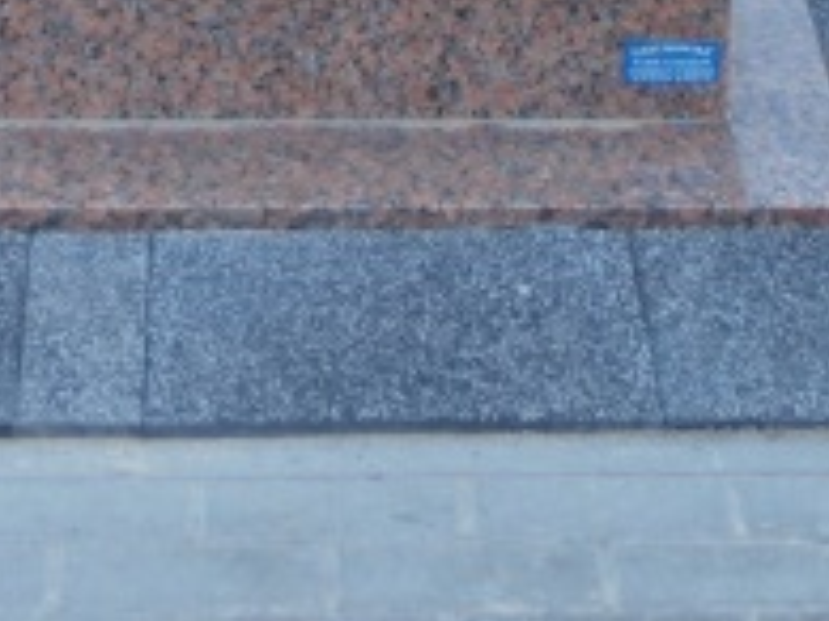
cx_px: 251
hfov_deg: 12.8
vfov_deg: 9.3
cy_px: -396
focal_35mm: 154
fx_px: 3686
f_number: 4.2
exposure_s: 1/50
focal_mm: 8.29
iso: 100
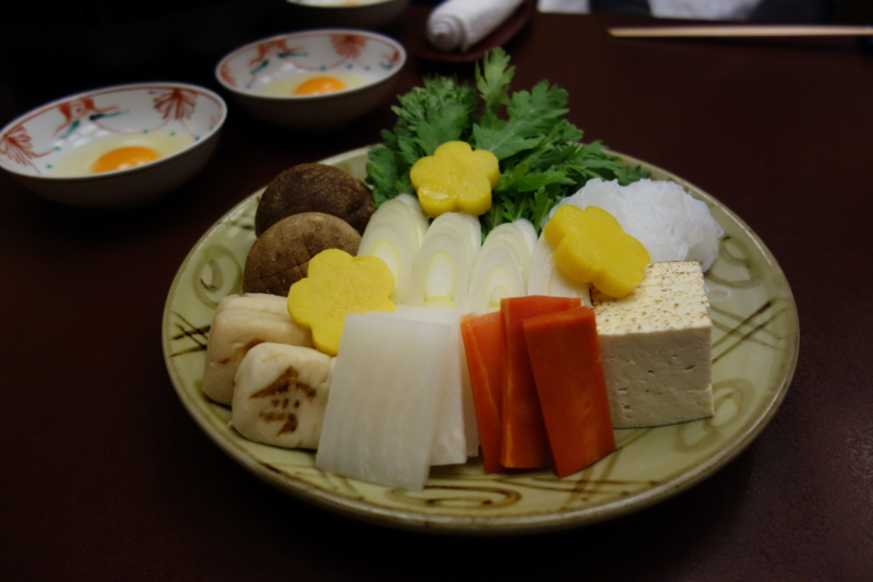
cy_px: 291
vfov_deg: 46.4
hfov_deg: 65.5
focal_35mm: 28
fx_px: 679
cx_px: 436
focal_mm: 10.4
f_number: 1.8
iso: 640
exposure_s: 1/250
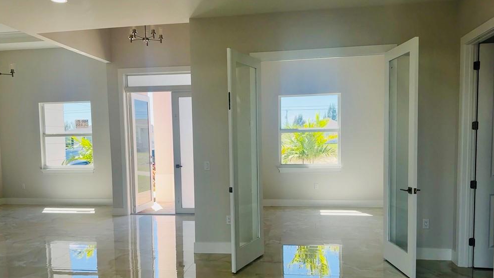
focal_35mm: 27
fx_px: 354
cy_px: 165
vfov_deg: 42.7
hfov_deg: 69.9
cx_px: 242
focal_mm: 6.76
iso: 64
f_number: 1.78
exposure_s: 1/898
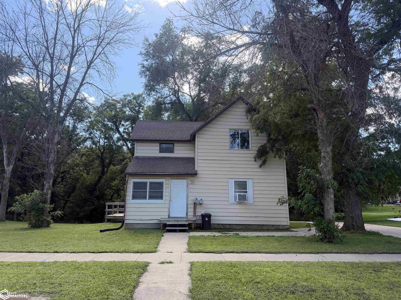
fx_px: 278
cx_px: 200
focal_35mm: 24
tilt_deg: +10.9
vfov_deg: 56.8
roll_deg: -0.6
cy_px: 150
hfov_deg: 71.6
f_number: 1.78
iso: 100
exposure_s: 1/1230
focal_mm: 6.76
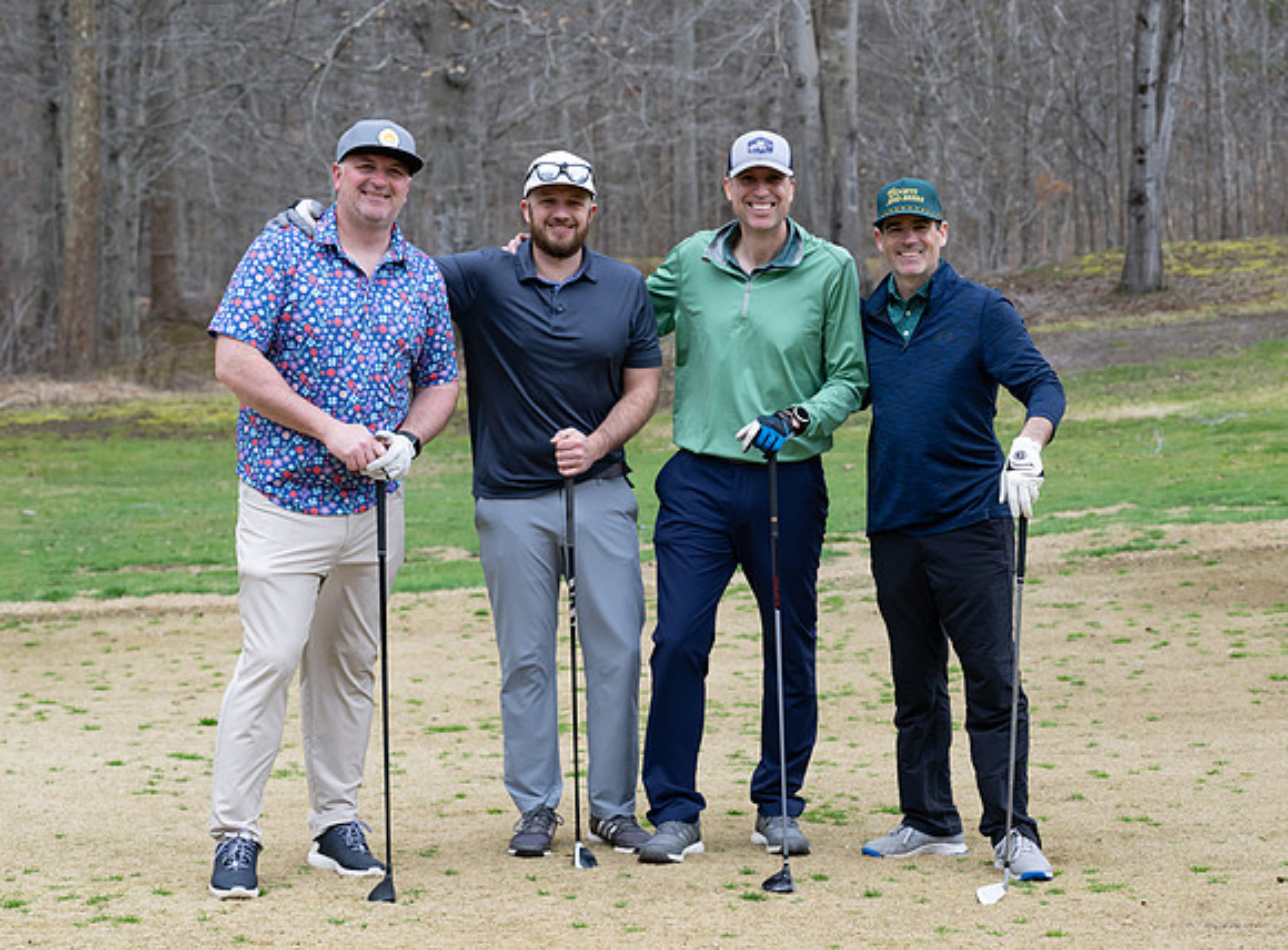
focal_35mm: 84
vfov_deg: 17.3
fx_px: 3123
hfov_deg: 23.3
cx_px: 720
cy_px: 463
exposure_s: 1/500
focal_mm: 70
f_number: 5
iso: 500
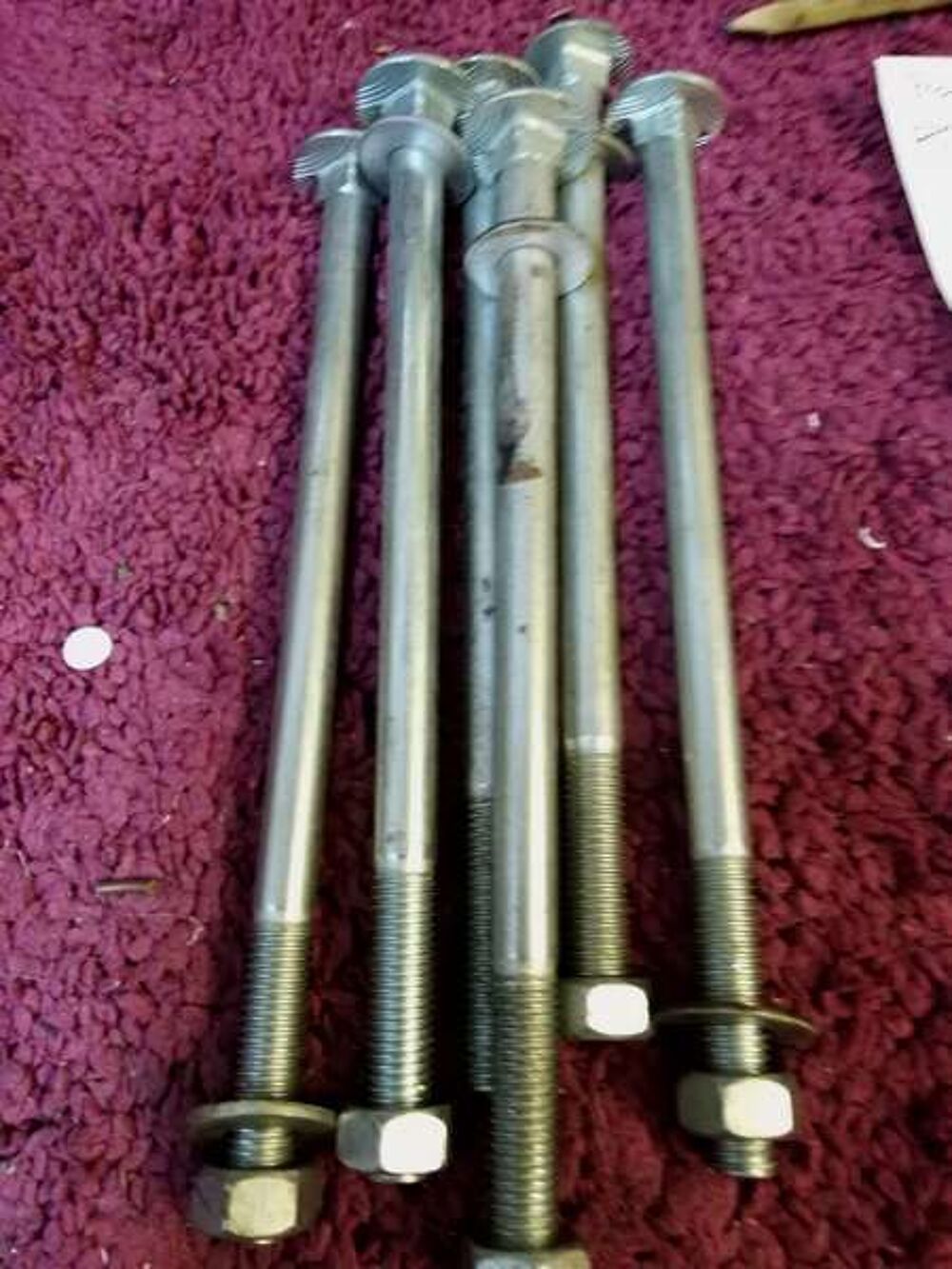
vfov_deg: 67.3
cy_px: 634
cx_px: 476
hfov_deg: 53.1
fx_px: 953
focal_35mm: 26
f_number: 2.2
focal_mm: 3.46
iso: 1138
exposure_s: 1/14.3
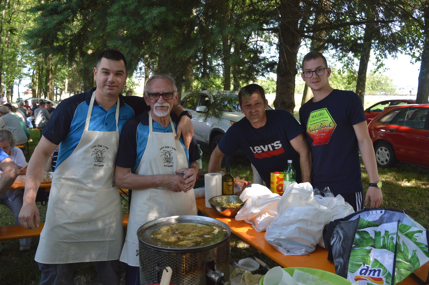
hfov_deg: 59.5
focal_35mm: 32
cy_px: 142
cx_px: 214
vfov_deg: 41.6
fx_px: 375
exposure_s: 1/125
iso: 250
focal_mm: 21
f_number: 5.6
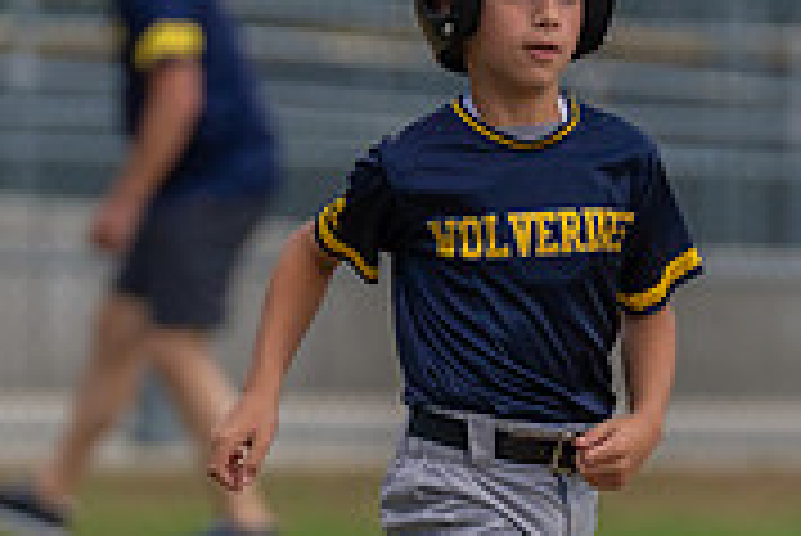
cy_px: 502
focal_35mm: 535
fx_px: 11913
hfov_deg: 3.9
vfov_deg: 2.6
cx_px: 504
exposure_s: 1/1000
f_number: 2.8
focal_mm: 164
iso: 1000
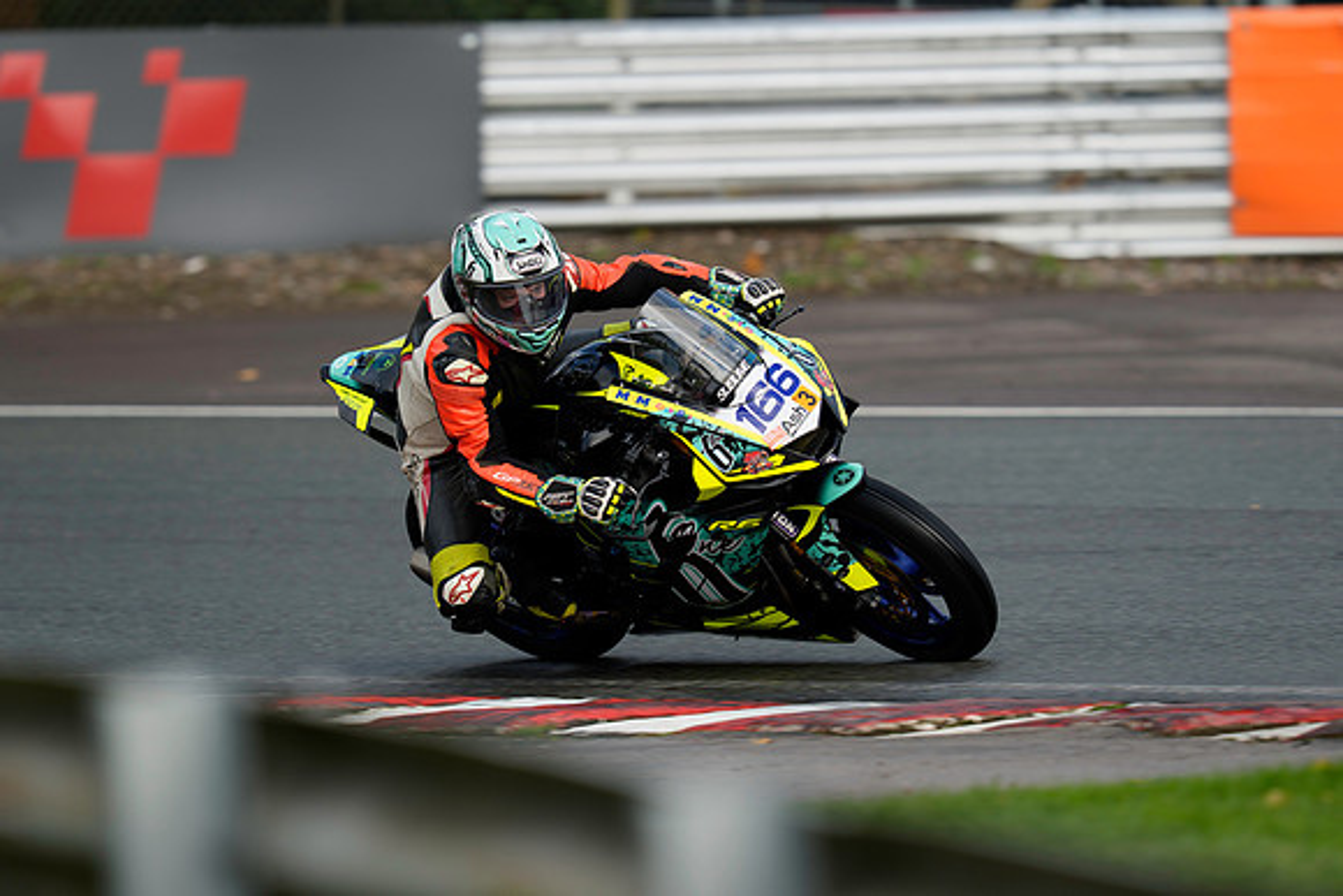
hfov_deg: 5.2
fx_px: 14925
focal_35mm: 400
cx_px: 672
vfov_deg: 3.4
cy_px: 448
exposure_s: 1/500
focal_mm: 400
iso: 160
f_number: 4
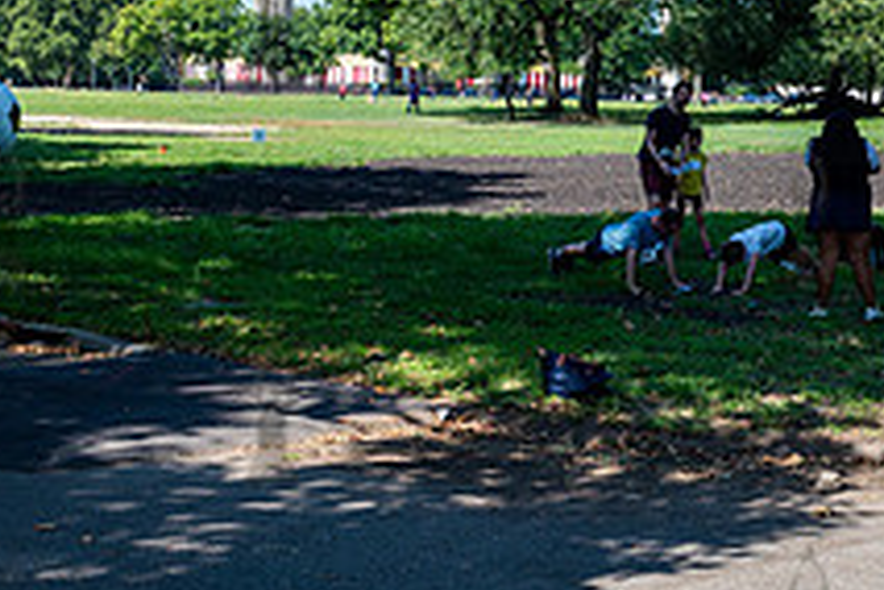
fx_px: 1743
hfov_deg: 27.4
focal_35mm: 71
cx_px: 805
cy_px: 214
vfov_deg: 19.1
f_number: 5.6
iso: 200
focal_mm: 26
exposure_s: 1/640
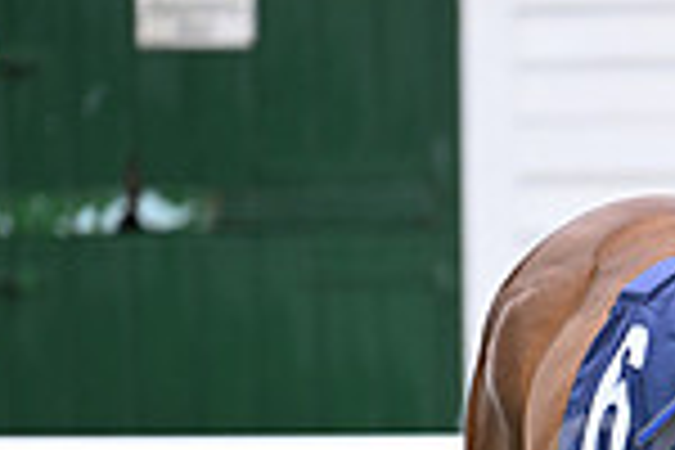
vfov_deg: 1.8
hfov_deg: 2.7
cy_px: 745
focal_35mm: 774
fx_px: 14511
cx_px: 1134
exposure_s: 1/4000
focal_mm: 200
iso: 800
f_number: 3.5
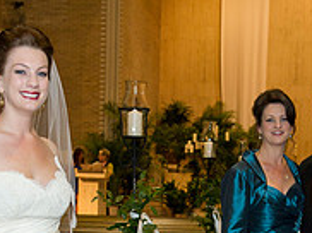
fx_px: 1215
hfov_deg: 14.6
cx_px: 228
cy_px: 315
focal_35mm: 135
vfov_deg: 10.7
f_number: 5.6
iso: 800
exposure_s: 1/60
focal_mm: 44
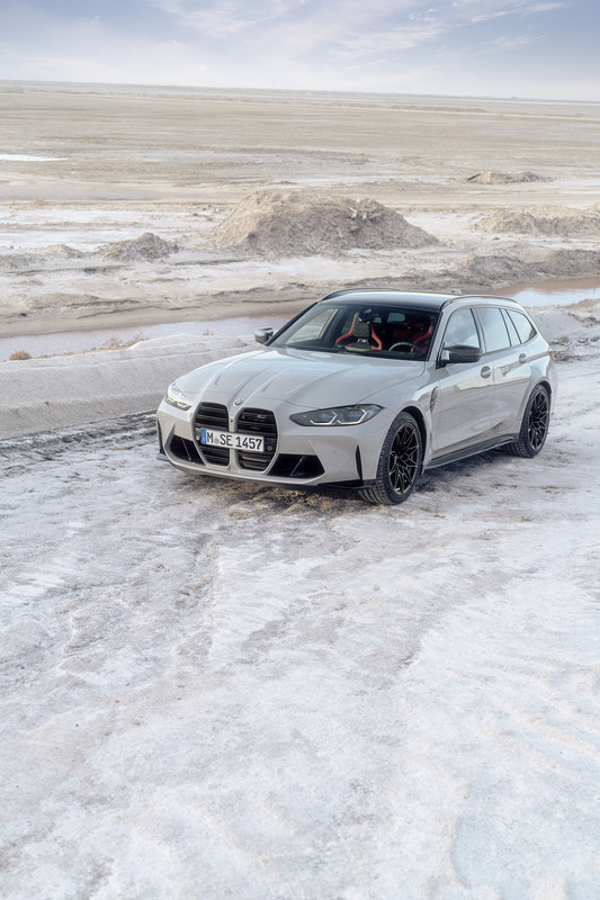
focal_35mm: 50
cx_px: 300
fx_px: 1250
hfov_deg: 27.0
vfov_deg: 39.6
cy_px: 450
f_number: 4
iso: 400
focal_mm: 50
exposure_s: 1/320
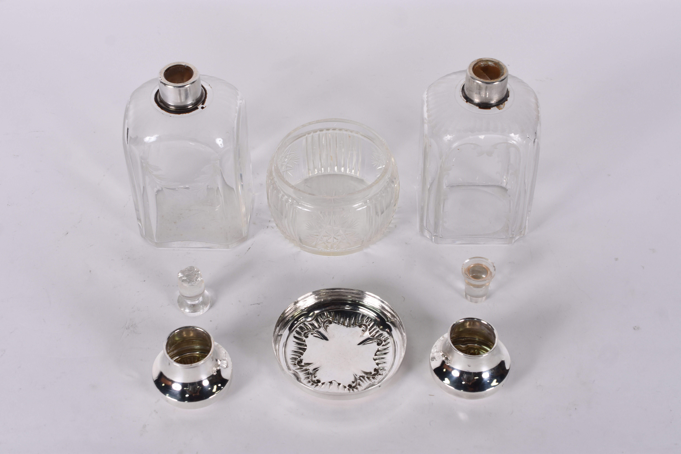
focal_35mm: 60
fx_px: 1135
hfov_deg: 33.4
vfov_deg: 22.6
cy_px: 227
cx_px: 340
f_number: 8
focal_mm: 40
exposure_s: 1/60
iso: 200
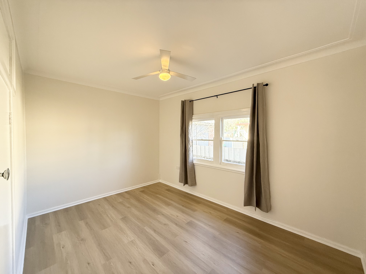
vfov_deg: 85.7
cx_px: 183
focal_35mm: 14
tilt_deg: -1.3
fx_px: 148
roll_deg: -0.1
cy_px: 137
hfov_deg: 102.1
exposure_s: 1/99
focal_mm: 2.22
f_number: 2.2
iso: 200
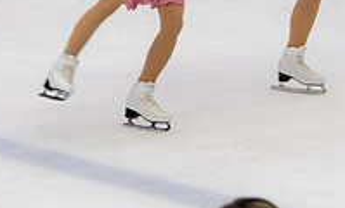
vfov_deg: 2.3
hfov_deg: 3.9
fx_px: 5112
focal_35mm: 549
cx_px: 172
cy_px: -101
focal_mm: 122
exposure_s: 1/320
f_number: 5.6
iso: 1000
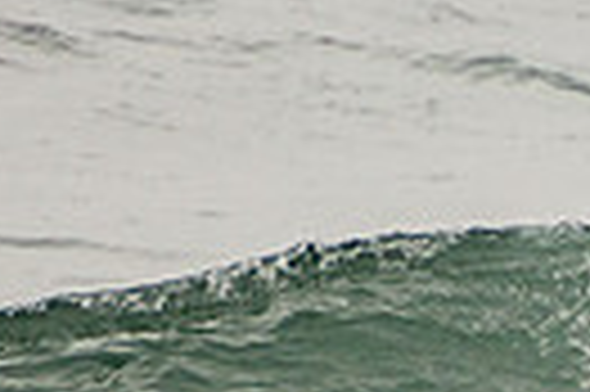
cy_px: 538
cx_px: 766
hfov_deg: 0.8
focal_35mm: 2658
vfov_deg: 0.5
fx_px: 43507
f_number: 5.6
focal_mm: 400
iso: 360
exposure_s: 1/1250
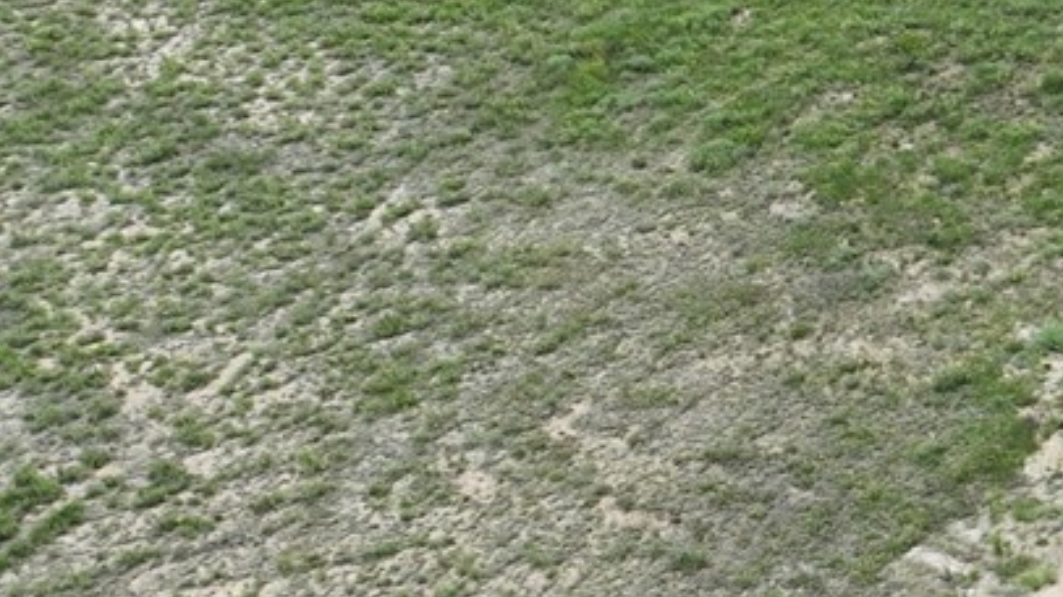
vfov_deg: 9.2
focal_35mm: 132
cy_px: 164
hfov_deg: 12.8
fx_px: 3719
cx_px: 2481
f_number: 2.8
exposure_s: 1/1000
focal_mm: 12.29
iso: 120
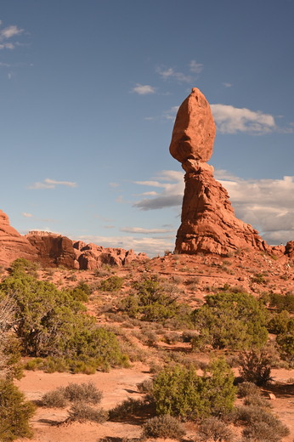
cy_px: 221
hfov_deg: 26.0
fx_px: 638
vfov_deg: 38.2
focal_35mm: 52
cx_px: 147
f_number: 13
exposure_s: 1/1250
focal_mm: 52
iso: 1000
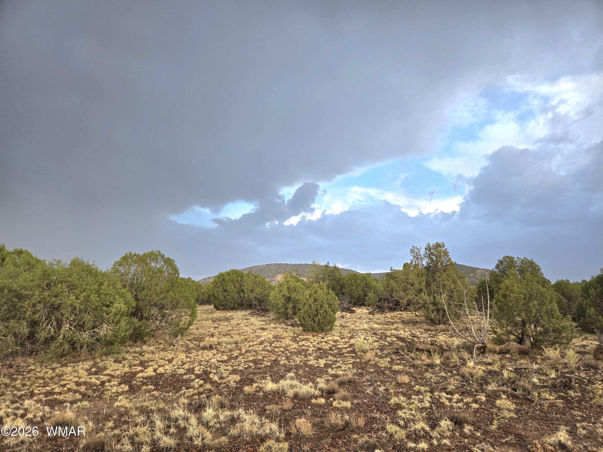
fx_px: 401
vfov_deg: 58.9
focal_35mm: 23
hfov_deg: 73.9
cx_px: 302
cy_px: 226
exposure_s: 1/182
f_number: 1.8
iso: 64
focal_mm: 5.4
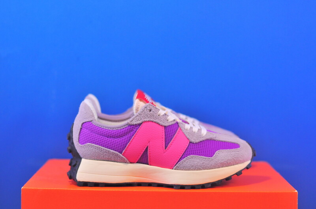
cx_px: 158
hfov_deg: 27.0
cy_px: 104
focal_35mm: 75
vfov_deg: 18.1
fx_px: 657
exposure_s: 1/320
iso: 250
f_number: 2.5
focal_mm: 50
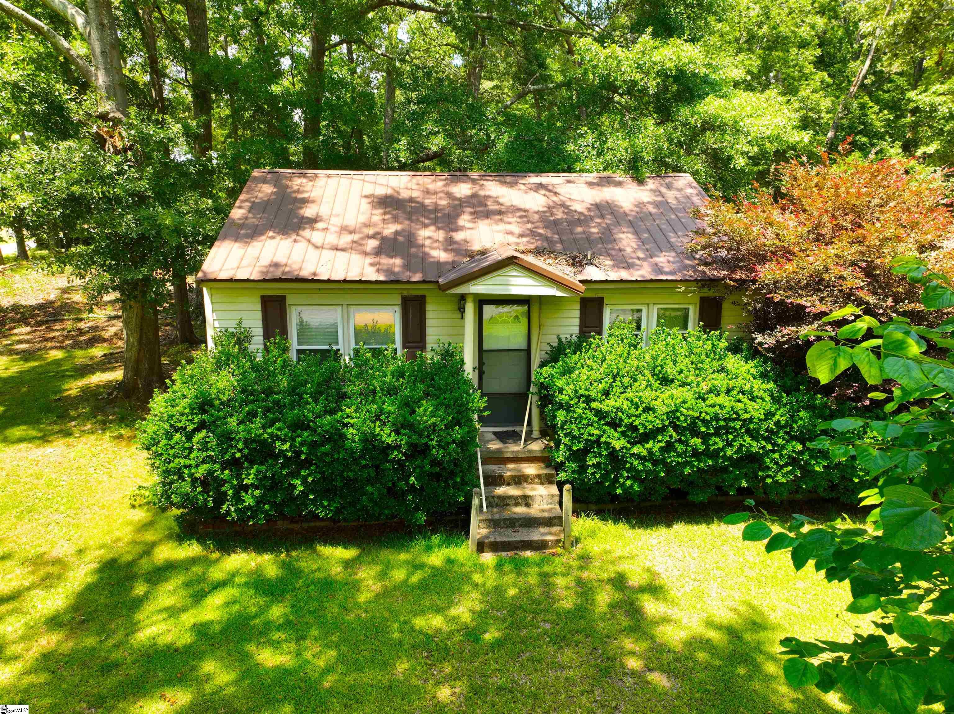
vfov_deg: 56.8
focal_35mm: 24
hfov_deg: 71.6
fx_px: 661
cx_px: 477
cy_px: 357
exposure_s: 1/50
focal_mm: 12.29
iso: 100
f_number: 2.8
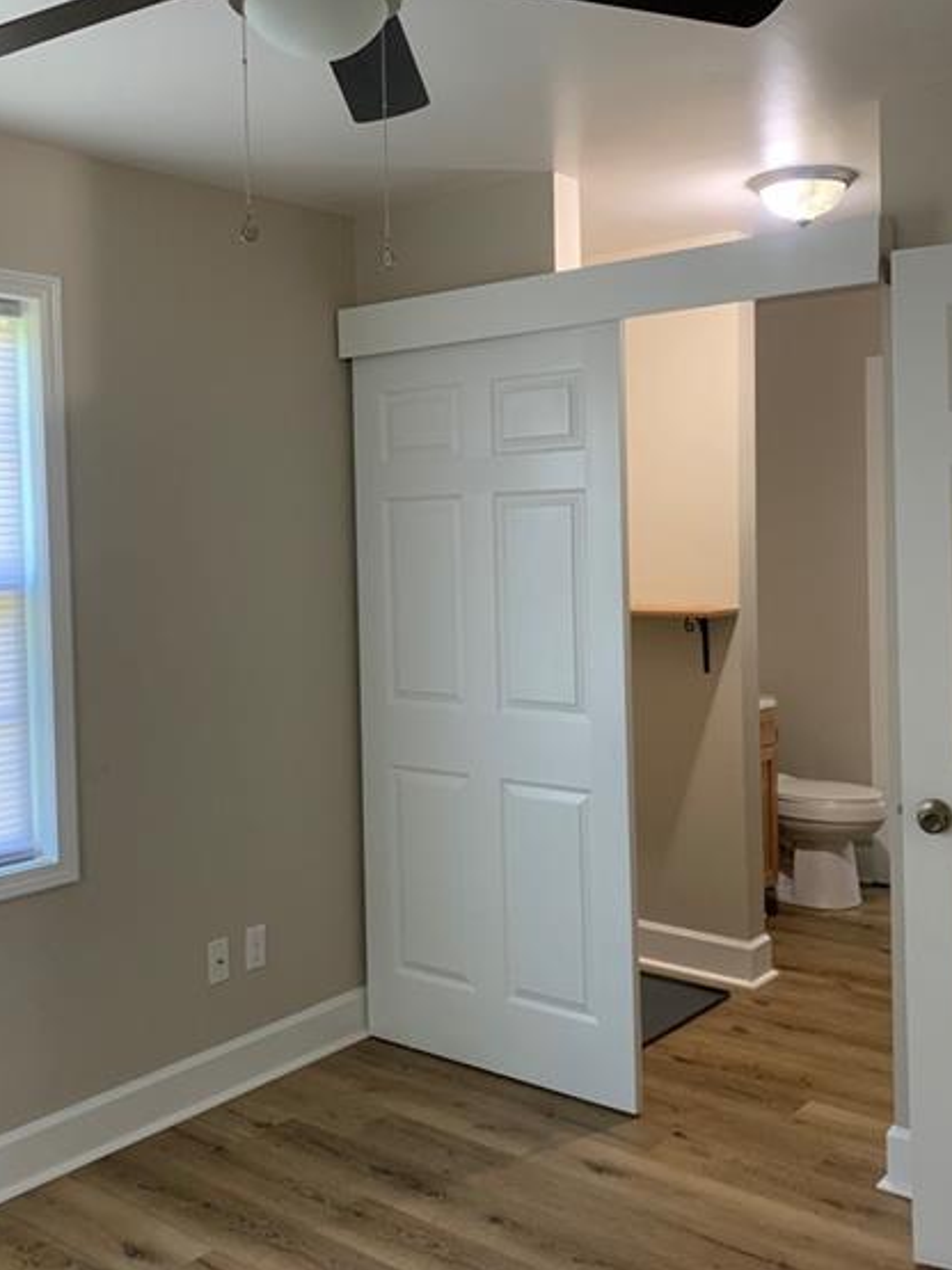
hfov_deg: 39.5
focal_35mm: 36
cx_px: 394
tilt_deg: -1.6
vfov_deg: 51.3
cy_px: 577
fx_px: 1321
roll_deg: +0.8
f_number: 1.8
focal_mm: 4.25
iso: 320
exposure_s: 1/60
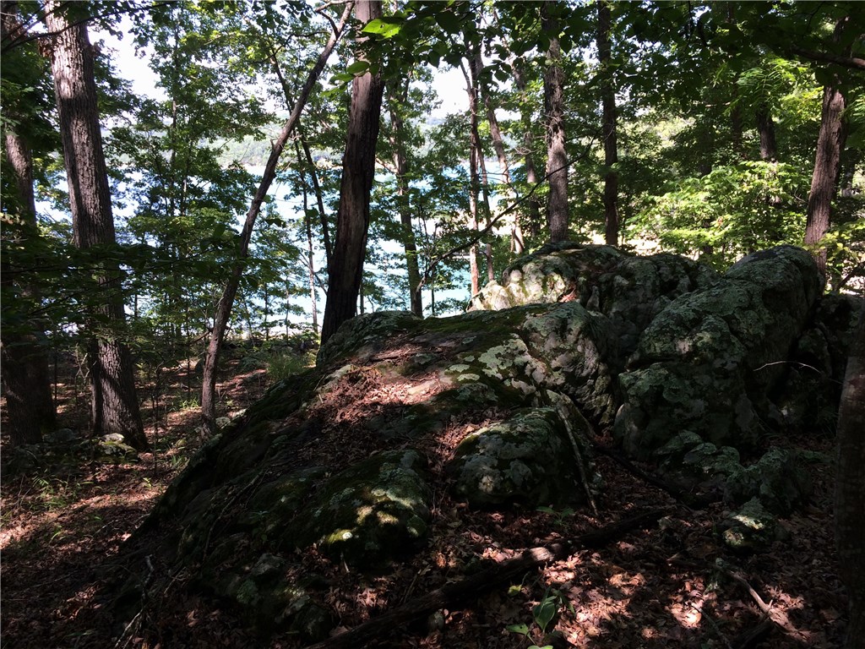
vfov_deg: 46.8
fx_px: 750
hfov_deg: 60.0
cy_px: 324
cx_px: 432
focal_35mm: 30
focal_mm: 4.12
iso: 32
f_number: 2.2
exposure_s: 1/174
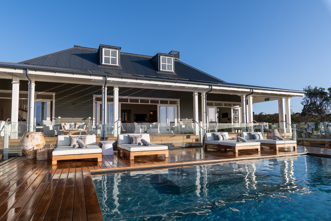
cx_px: 166
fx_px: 184
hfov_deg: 84.0
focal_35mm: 20
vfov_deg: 61.9
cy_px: 110
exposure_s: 1/320
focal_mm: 20
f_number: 6.3
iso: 100
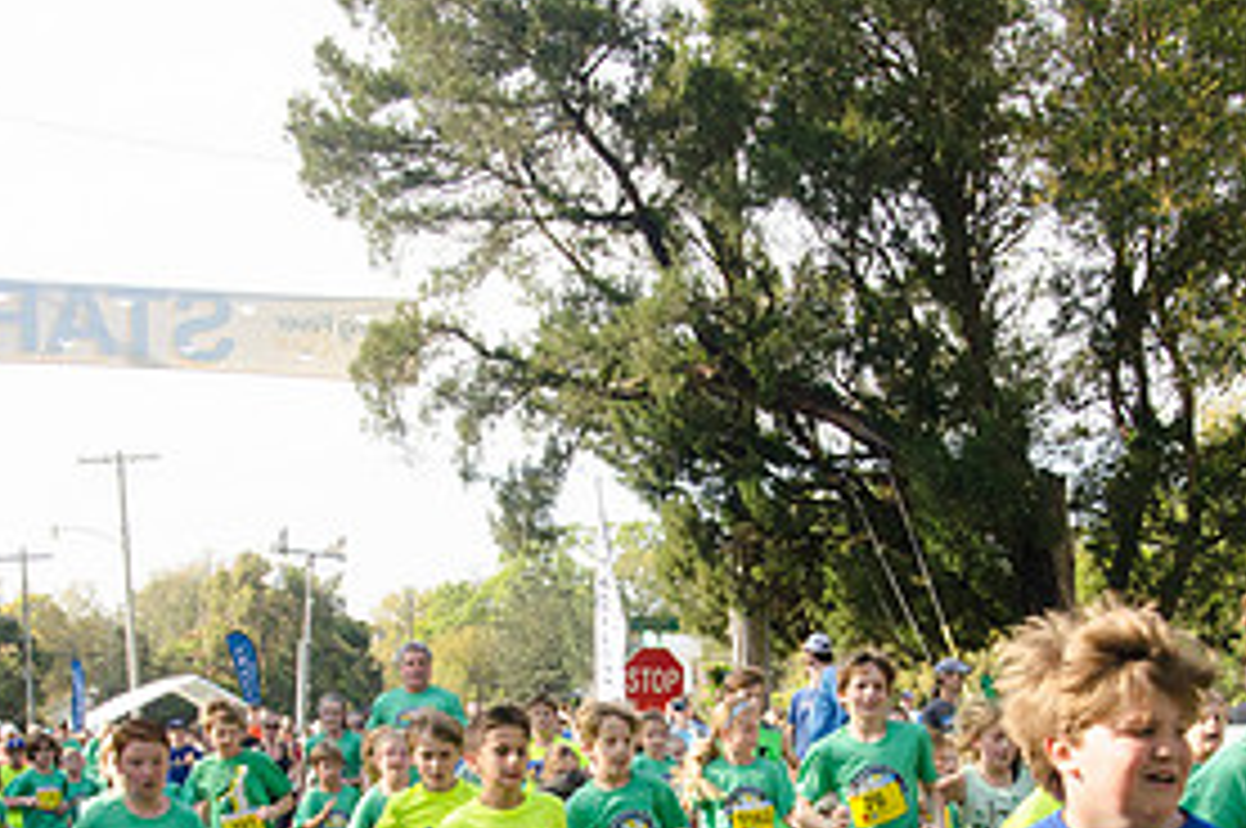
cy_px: 698
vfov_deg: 19.4
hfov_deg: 29.3
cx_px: 693
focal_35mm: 69
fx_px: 2385
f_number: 9
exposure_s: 1/640
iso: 640
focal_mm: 22
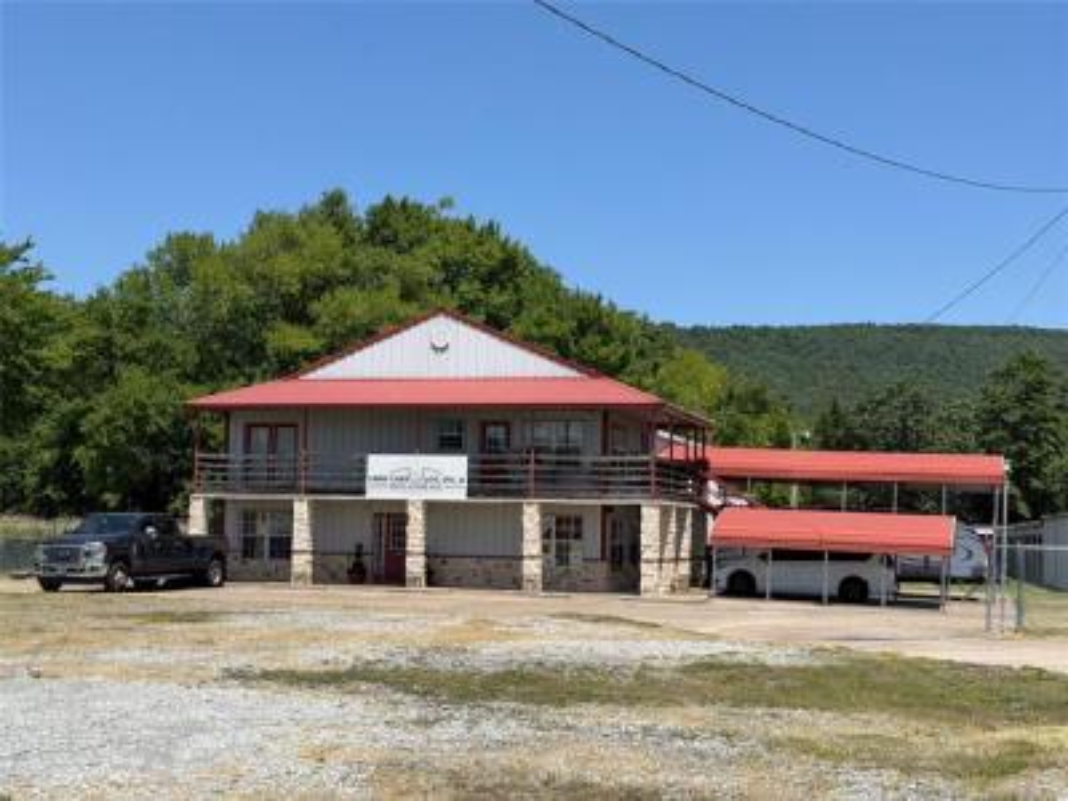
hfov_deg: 39.7
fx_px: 1481
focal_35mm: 48
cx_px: 534
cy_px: 400
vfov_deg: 30.3
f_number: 1.78
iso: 64
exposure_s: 1/4878
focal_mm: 6.76
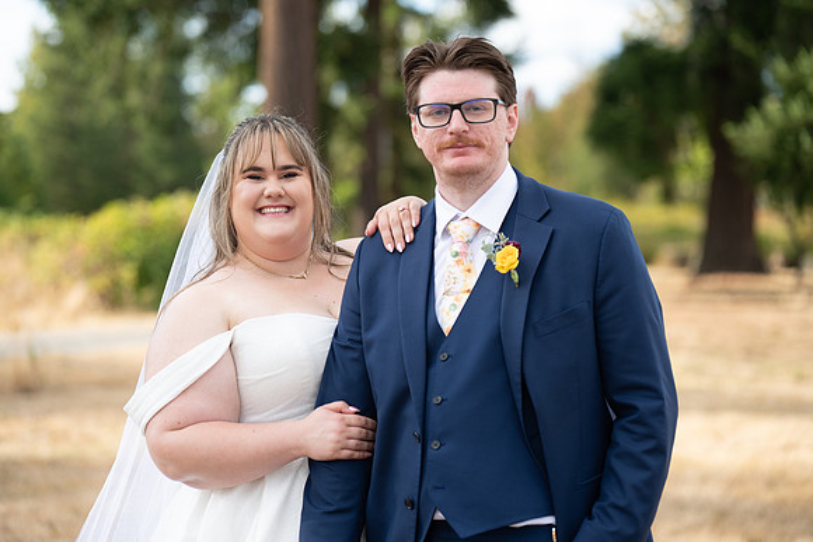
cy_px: 271
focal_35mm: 96
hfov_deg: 21.2
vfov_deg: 14.3
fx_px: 2168
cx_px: 406
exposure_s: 1/1600
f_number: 2.8
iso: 400
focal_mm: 96
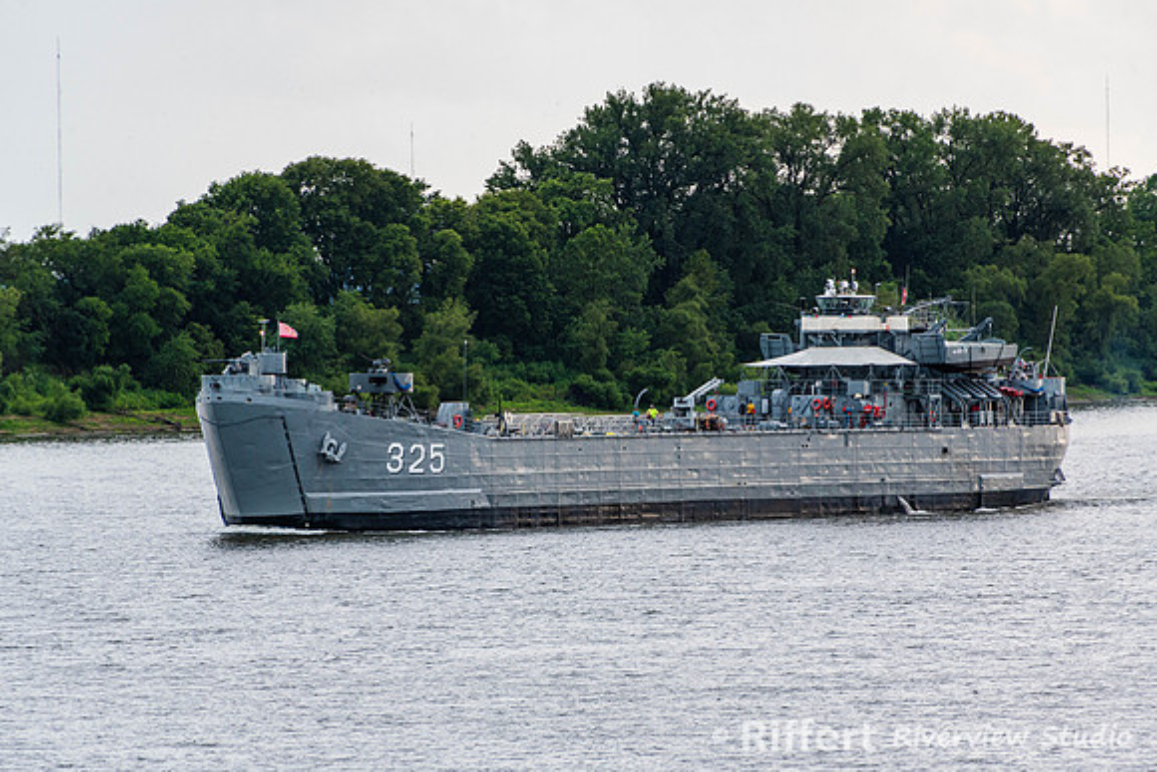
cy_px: 386
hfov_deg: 6.8
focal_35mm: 304
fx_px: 9762
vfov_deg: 4.5
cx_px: 578
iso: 900
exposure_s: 1/160
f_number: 8
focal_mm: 300
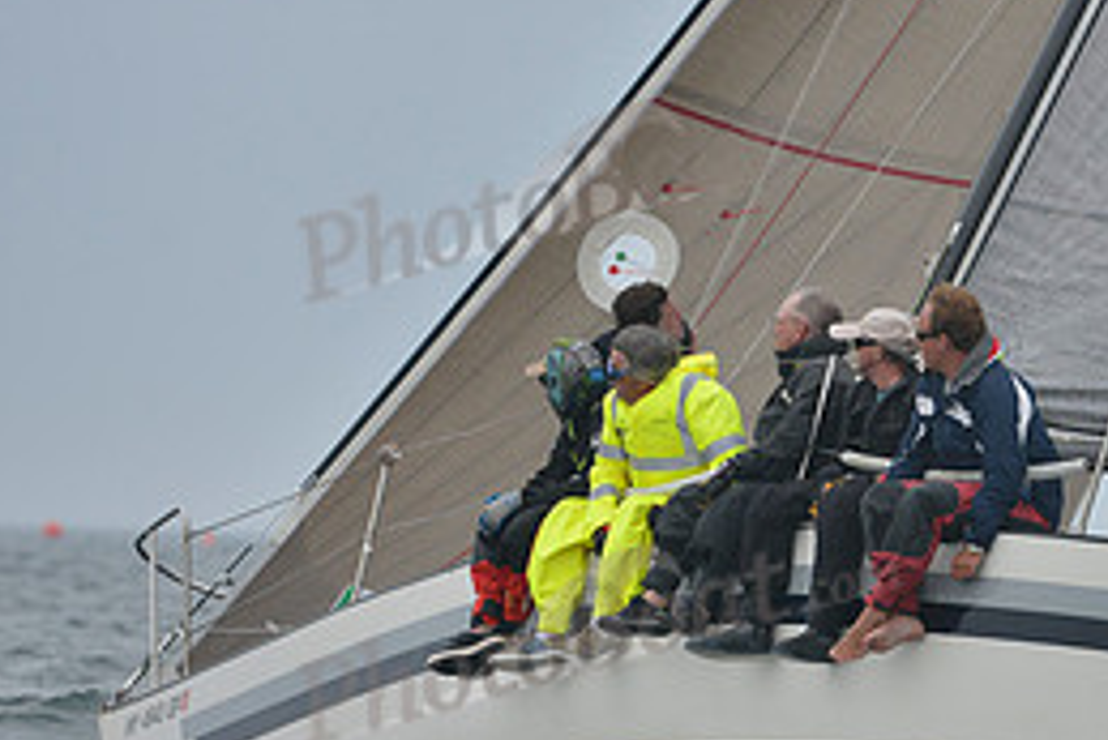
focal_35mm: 627
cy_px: 353
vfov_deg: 2.2
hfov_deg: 3.3
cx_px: 1125
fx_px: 19308
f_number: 6.3
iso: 400
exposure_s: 1/800
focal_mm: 280
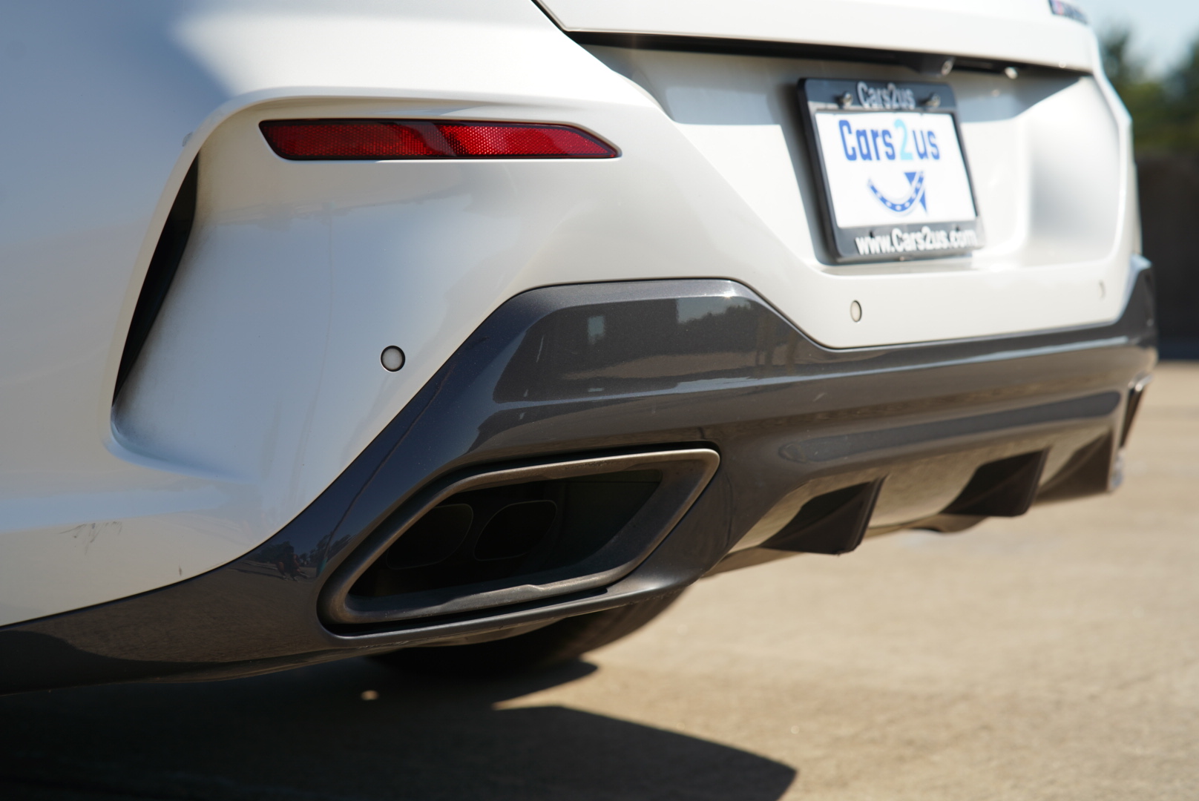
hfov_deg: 23.9
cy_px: 400
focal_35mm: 85
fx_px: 2833
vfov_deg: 16.1
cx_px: 600
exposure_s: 1/500
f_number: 4.5
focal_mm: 85
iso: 100
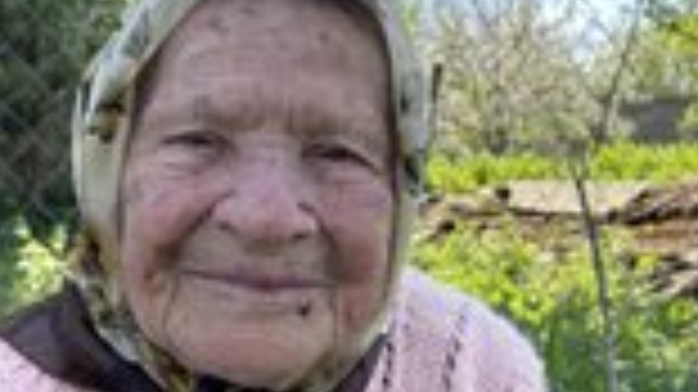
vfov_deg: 16.5
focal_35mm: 73
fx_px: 1350
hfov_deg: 28.9
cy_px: 158
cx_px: 410
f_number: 1.6
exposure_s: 1/722
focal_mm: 5.96
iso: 50
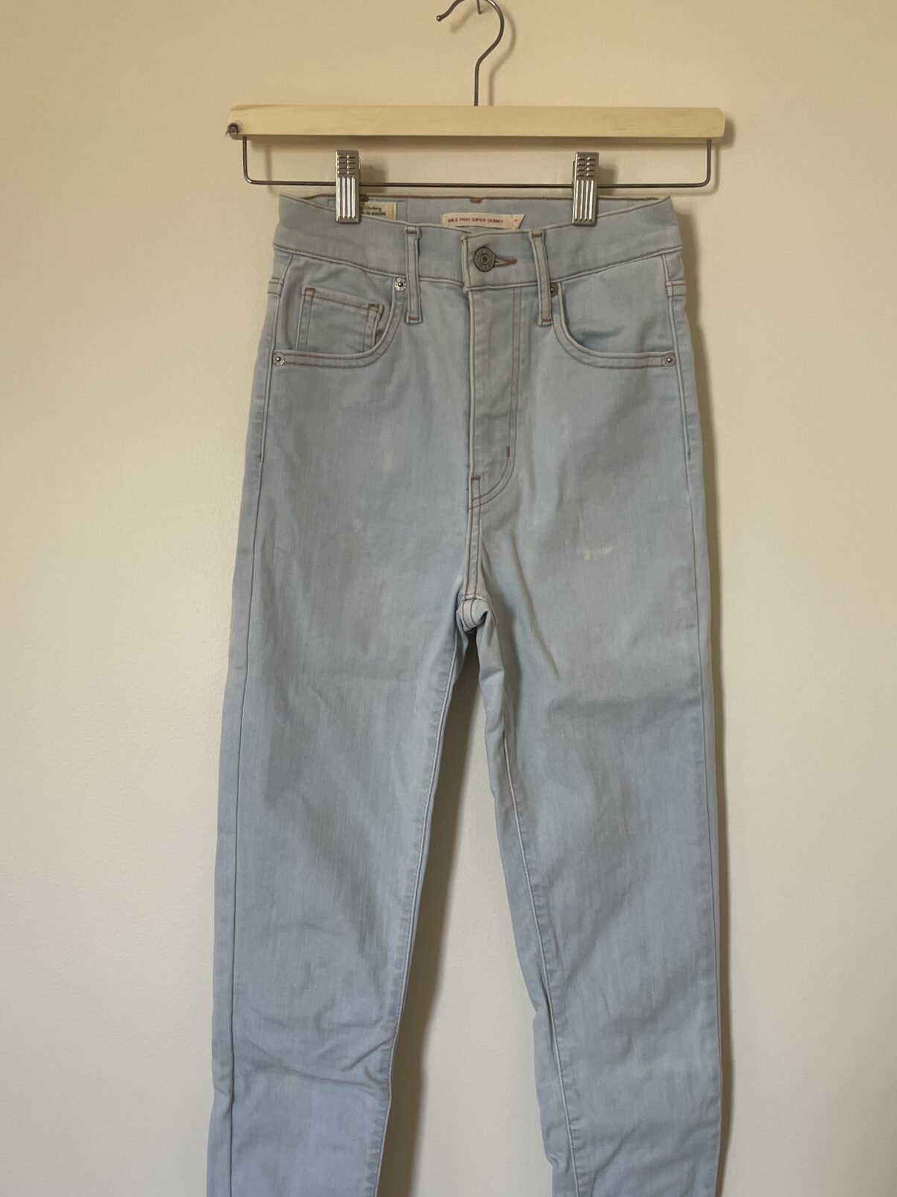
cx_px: 476
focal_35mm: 33
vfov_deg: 54.9
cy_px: 724
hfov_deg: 42.9
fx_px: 1140
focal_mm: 4.2
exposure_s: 1/121
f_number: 1.6
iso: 125
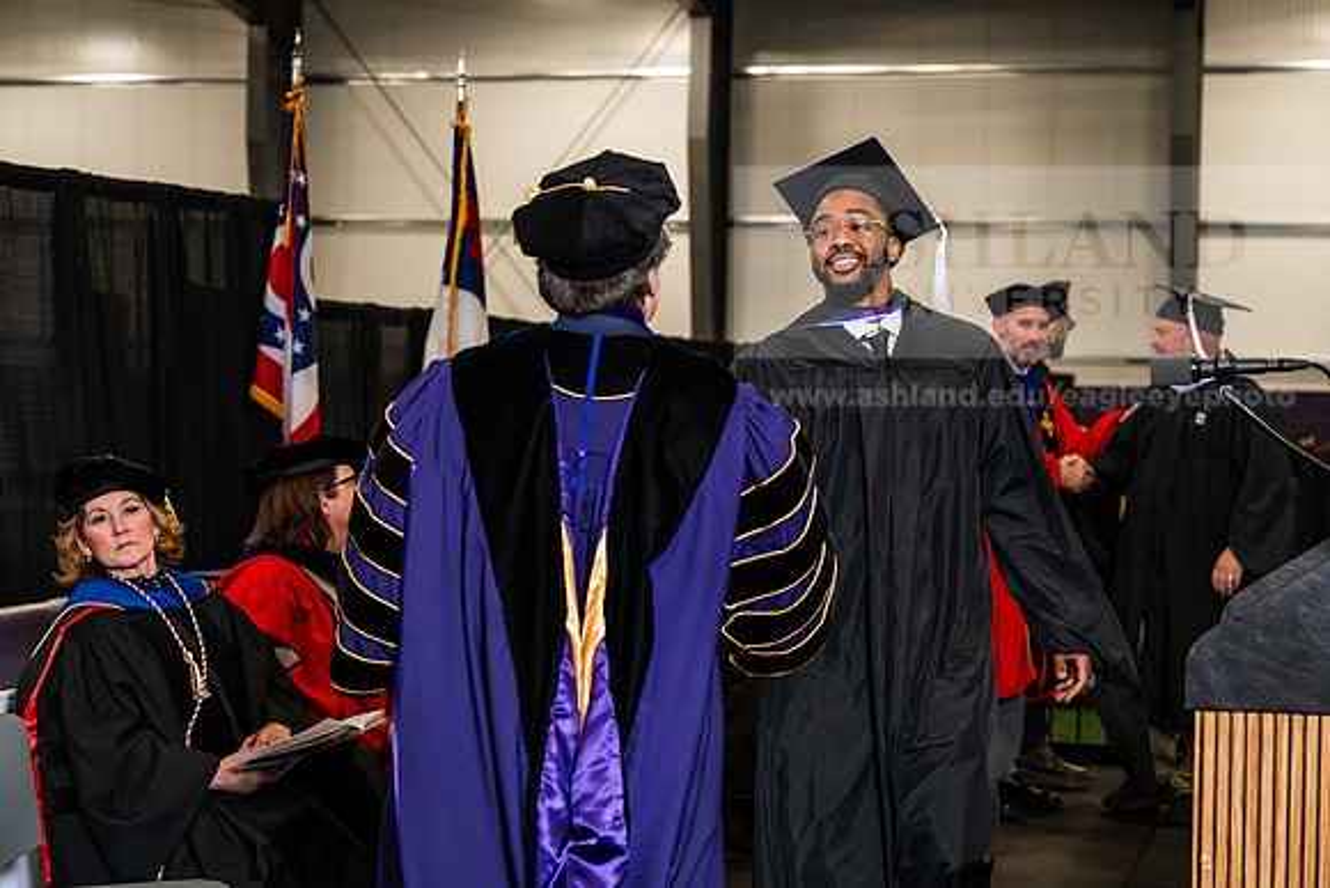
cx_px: 665
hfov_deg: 28.8
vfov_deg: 19.5
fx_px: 2587
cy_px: 444
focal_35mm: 70
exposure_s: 1/200
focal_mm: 70
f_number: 4.5
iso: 1250
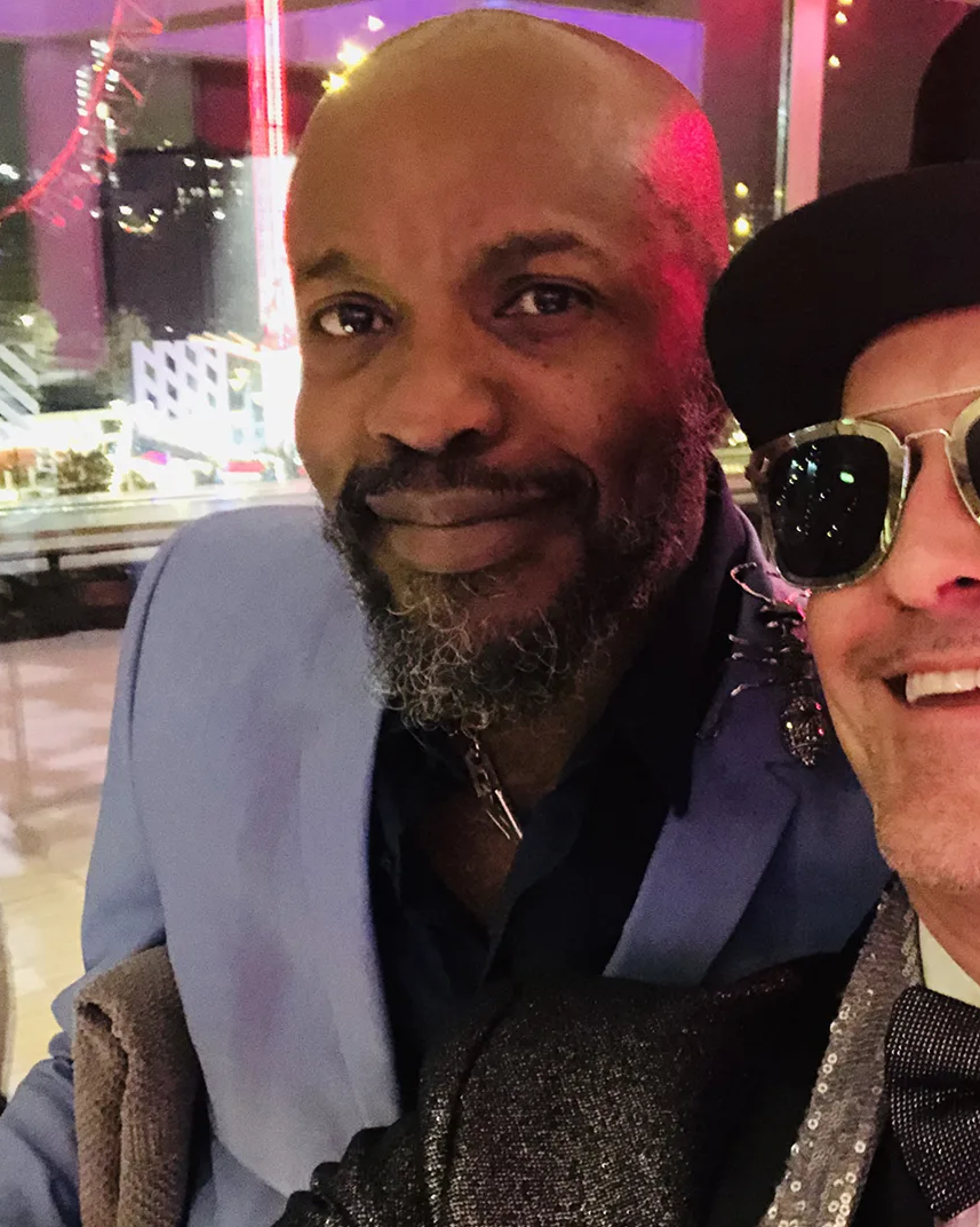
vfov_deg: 43.8
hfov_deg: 35.1
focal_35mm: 42
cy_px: 617
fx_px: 1523
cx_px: 708
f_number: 2.2
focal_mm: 2.87
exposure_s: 1/16
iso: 1000
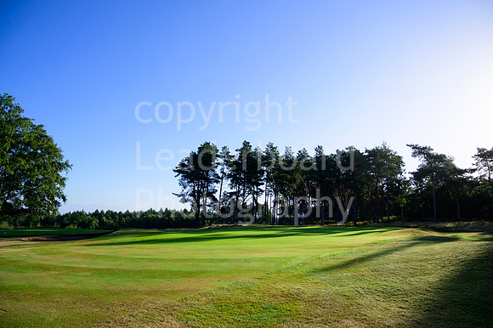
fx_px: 328
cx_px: 246
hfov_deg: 73.8
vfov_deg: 53.1
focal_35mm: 24
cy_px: 164
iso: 160
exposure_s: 1/1250
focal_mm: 24
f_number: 5
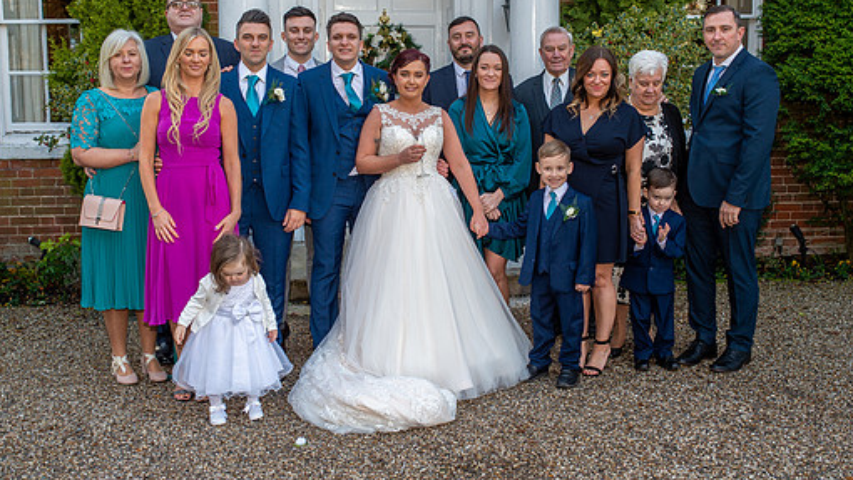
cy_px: 181
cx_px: 416
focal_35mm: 43
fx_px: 973
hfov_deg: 47.3
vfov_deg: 27.6
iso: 250
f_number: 4
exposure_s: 1/160
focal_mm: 35
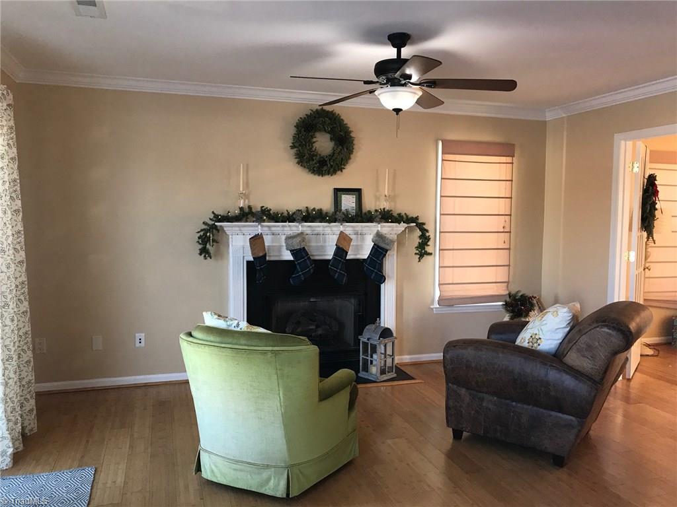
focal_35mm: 28
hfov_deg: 63.4
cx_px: 338
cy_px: 254
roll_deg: -0.3
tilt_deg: -3.7
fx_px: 548
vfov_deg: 49.7
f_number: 1.8
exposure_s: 1/30
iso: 25
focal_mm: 3.99
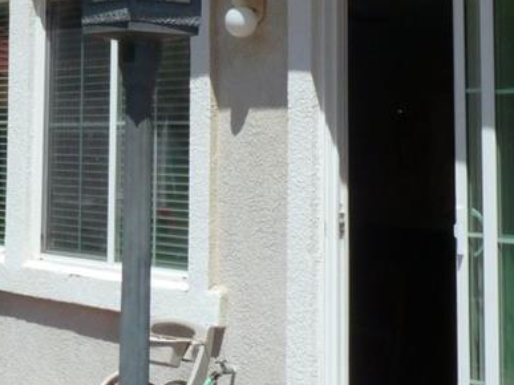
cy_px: -45
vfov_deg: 14.8
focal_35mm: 97
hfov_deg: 20.1
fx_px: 1440
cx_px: 131
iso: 100
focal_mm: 4.1
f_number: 5.6
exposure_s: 1/640
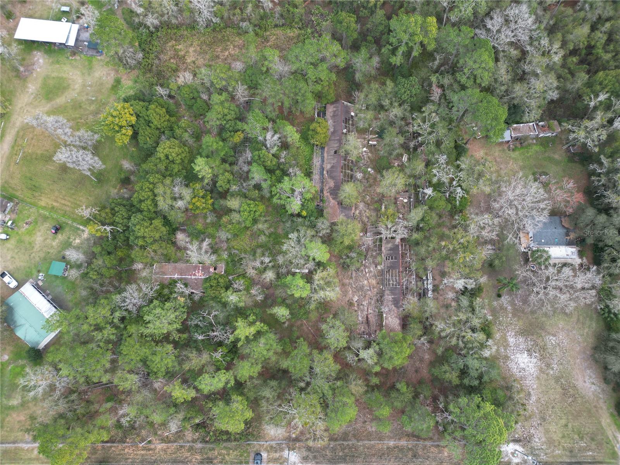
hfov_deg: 71.6
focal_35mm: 24
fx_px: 430
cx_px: 310
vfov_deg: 56.8
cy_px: 232
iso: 100
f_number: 1.7
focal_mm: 6.72
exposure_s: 1/320
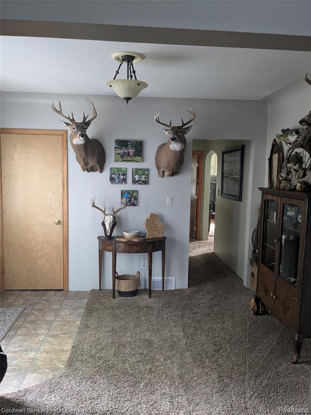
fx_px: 323
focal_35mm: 27
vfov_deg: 65.3
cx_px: 156
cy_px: 208
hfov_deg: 51.4
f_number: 1.73
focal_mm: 4.38
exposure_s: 1/24
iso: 397
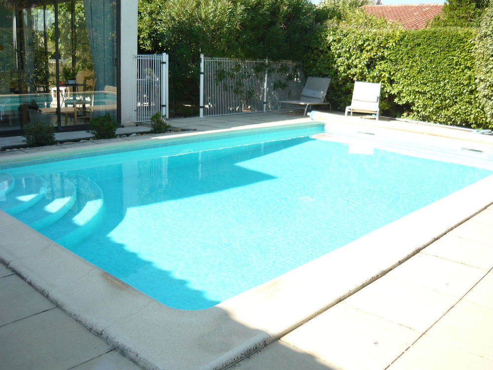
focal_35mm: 33
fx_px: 470
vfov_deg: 42.9
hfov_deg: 55.4
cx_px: 246
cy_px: 185
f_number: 2.8
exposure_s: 1/640
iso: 100
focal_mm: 5.5
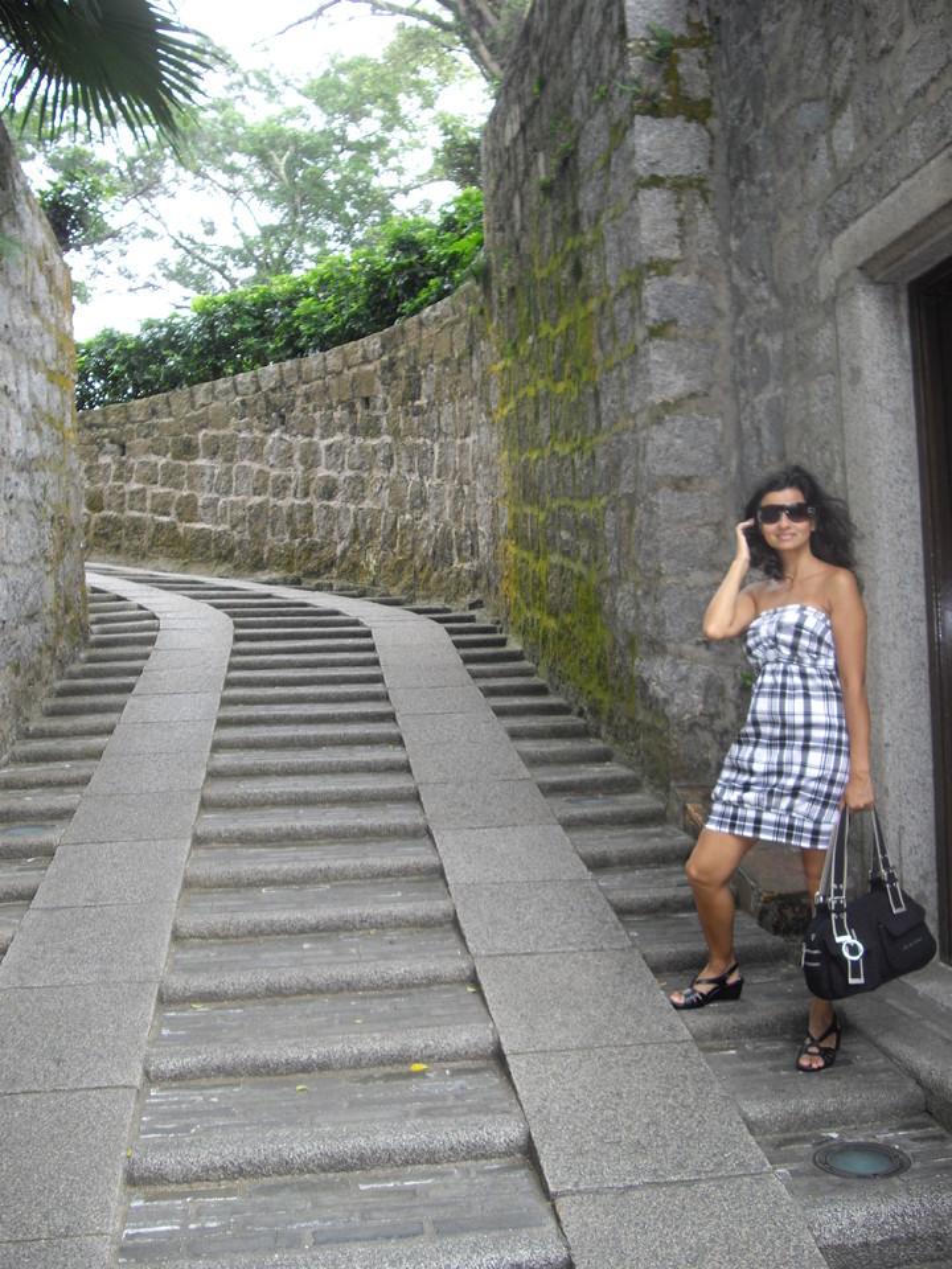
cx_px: 476
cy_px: 634
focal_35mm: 38
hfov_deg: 37.7
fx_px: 1393
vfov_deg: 49.0
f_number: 2.8
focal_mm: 7.9
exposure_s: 1/80
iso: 100
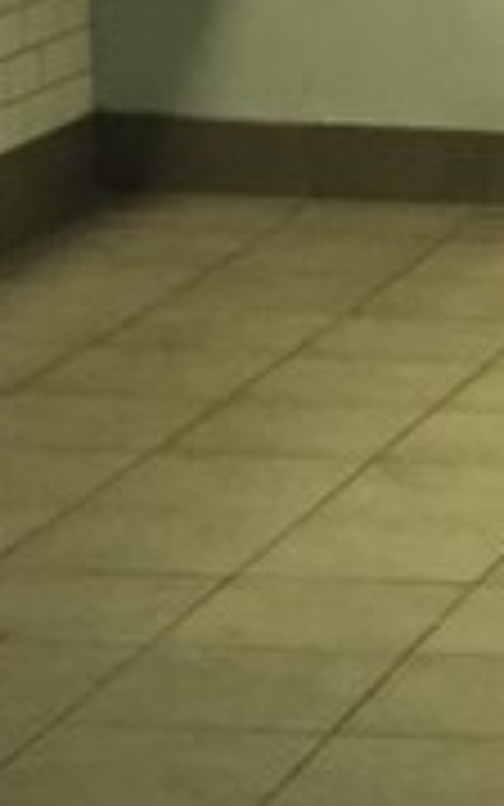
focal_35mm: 185
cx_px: 1692
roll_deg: -2.4
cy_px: 0
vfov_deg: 11.2
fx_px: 4062
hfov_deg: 6.3
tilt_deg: -8.3
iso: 200
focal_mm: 4.15
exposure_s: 1/30
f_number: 2.2
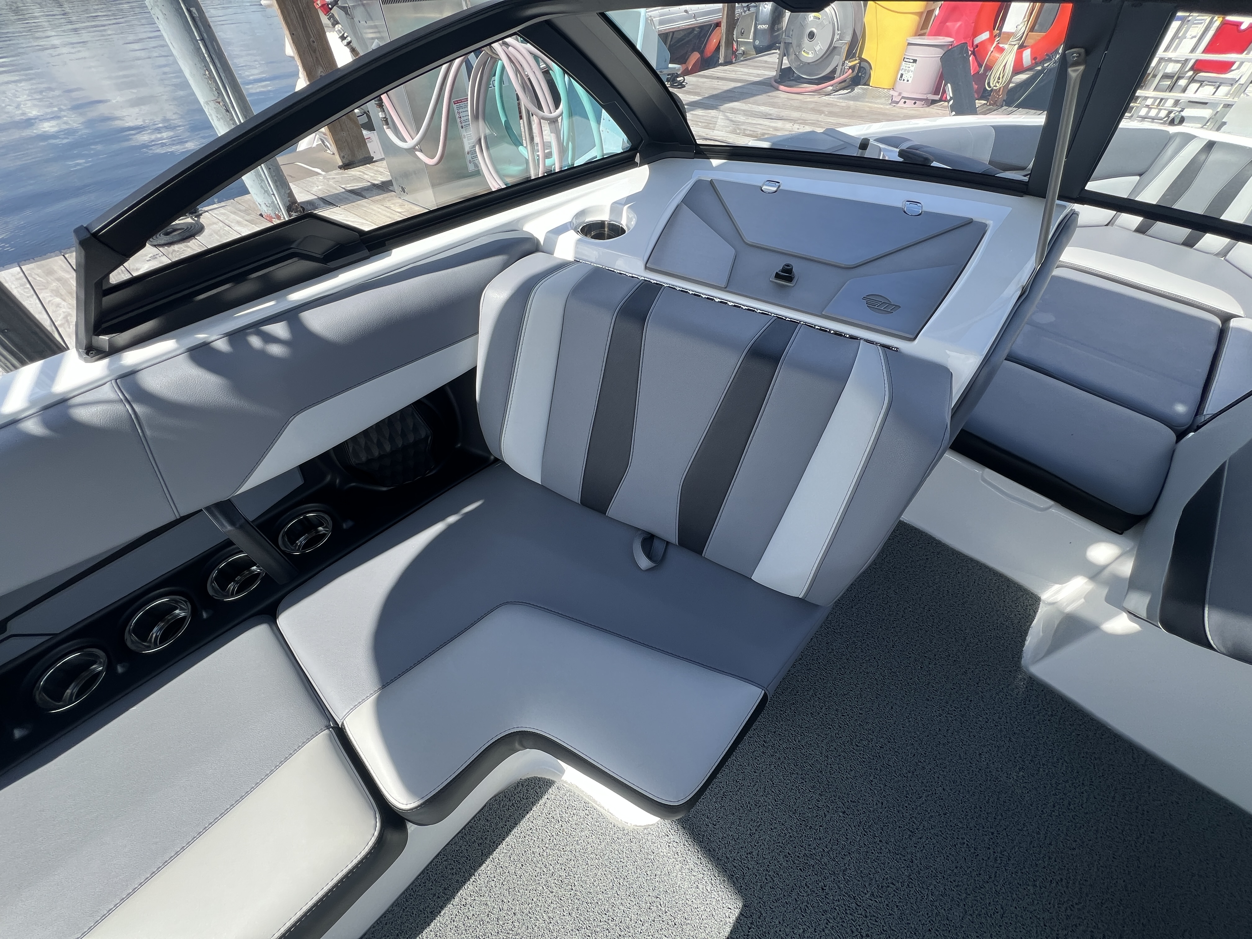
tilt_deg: -48.1
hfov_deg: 106.2
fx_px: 470
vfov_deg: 89.9
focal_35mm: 13
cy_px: 470
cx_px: 626
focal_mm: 1.57
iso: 32
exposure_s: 1/357
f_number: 1.8
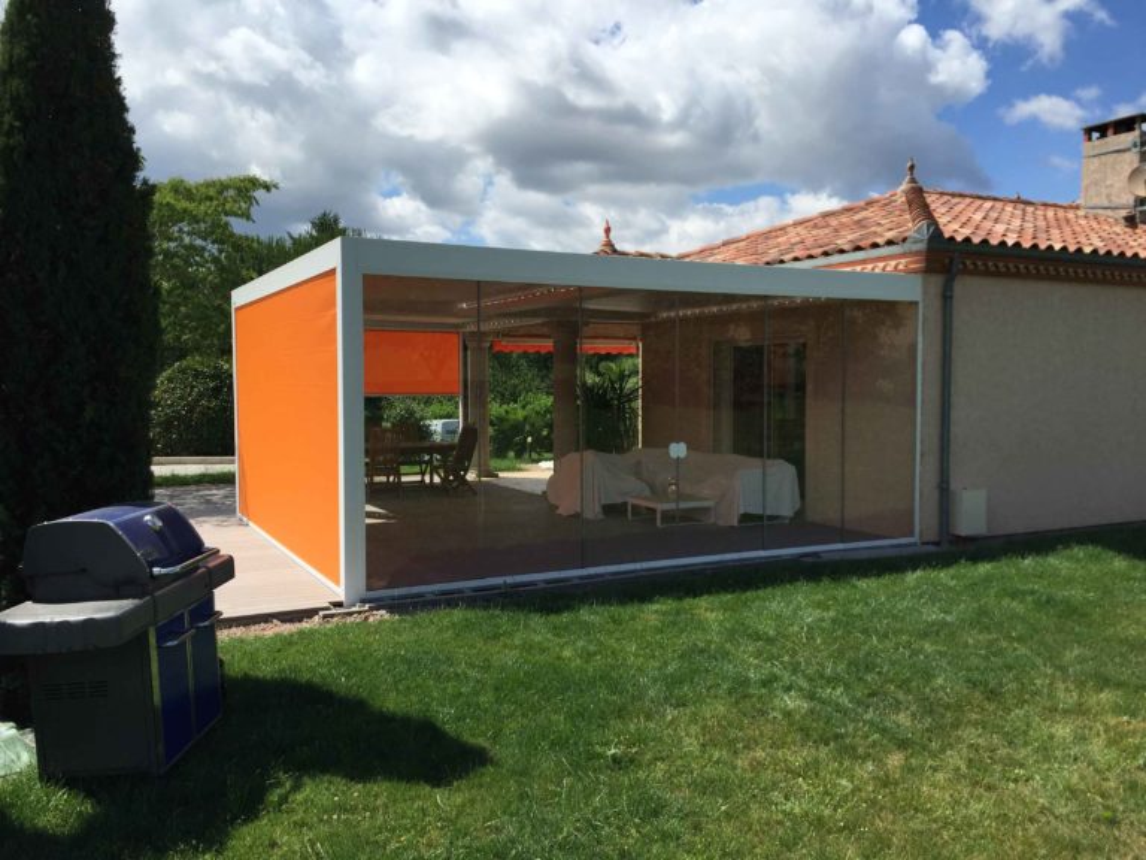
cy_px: 430
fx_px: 960
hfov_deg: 61.7
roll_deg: -0.7
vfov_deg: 48.2
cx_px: 573
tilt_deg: -4.9
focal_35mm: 29
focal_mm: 4.15
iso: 32
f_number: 2.2
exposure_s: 1/2475
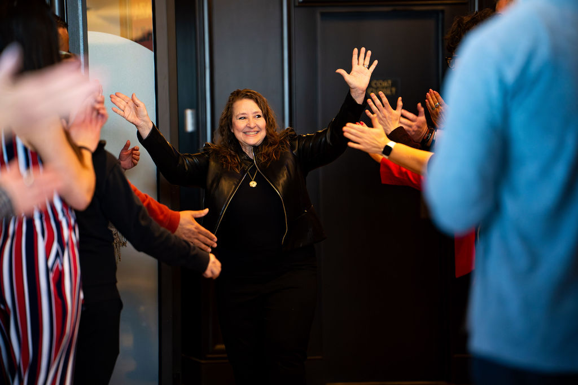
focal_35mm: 180
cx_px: 289
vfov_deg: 7.6
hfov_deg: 11.4
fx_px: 2890
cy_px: 192
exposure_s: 1/320
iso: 5000
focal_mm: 180
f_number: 2.8
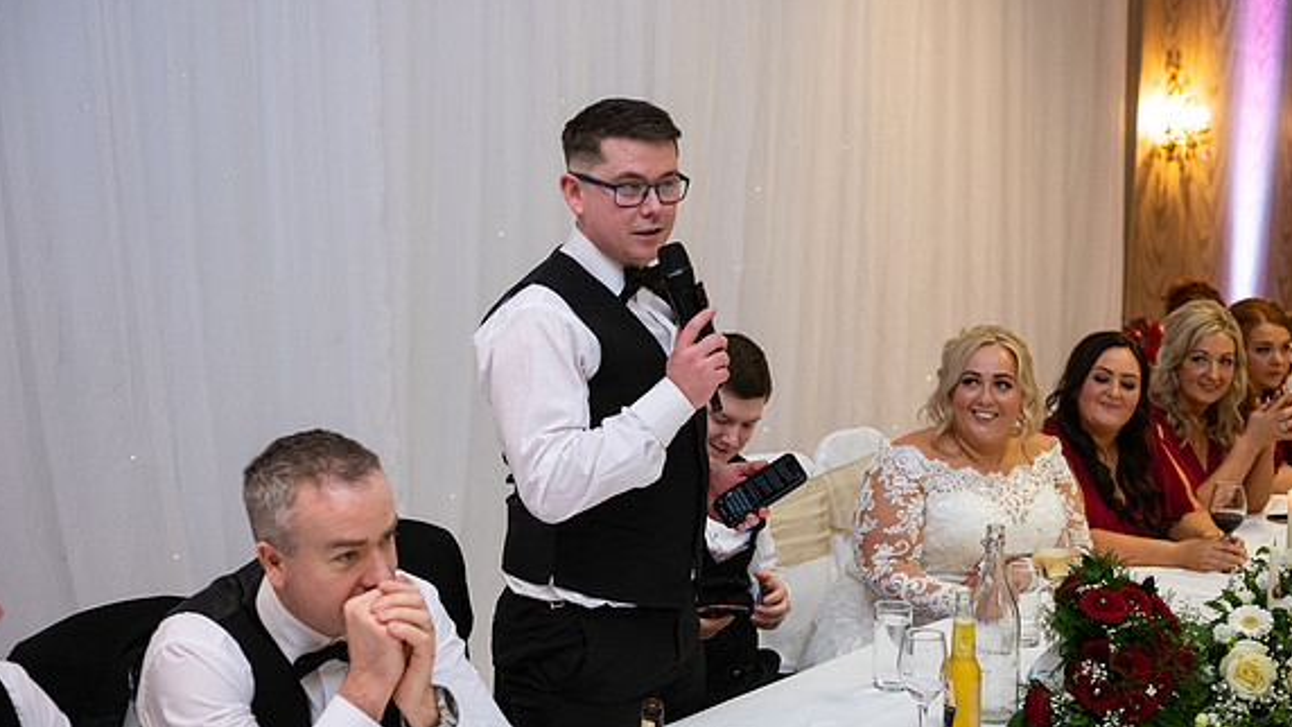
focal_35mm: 51
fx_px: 1748
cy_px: 351
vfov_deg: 23.5
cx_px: 641
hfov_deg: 40.6
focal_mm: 48
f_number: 3.5
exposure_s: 1/160
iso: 1250
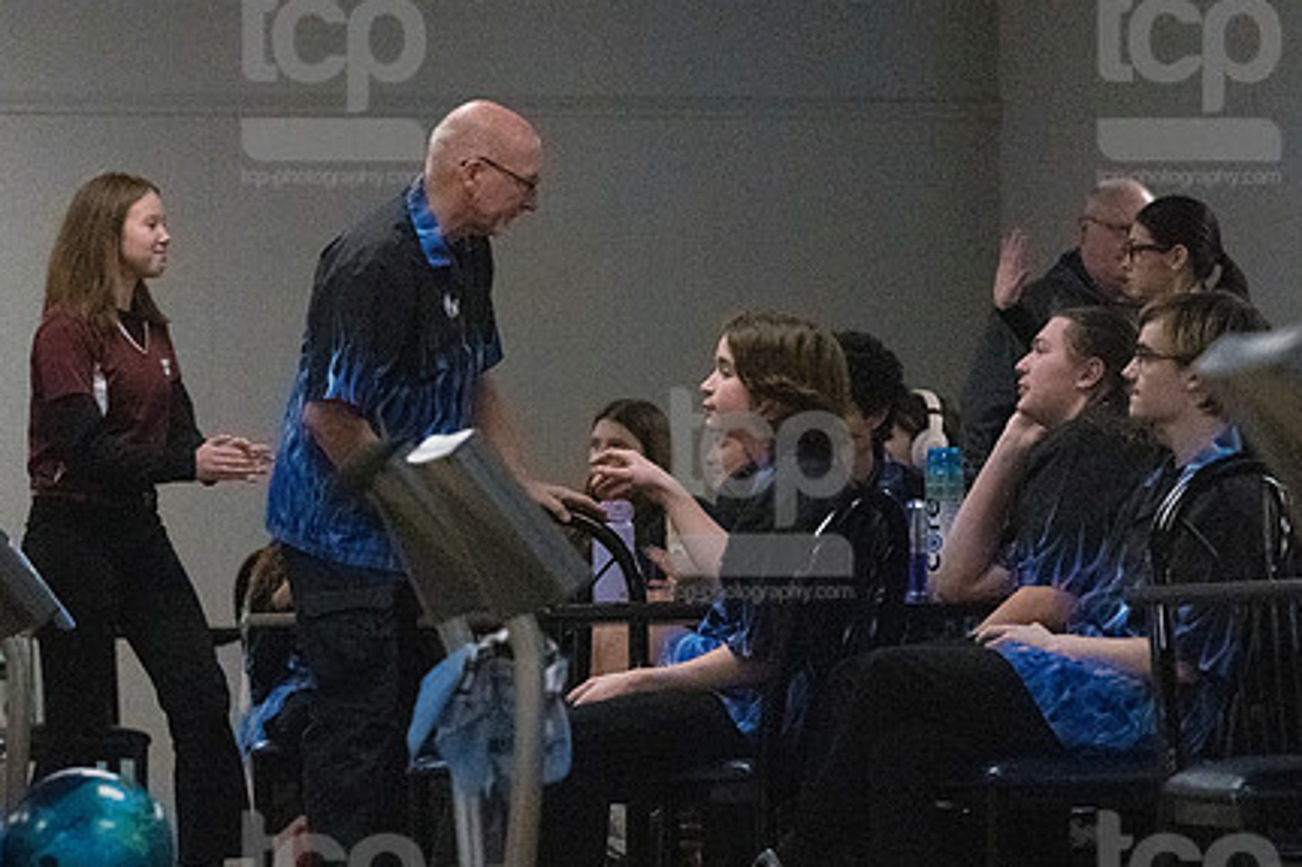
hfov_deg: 10.0
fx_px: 7447
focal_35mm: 206
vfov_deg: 6.7
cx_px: 761
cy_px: 495
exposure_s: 1/1250
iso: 10000
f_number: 4
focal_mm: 102
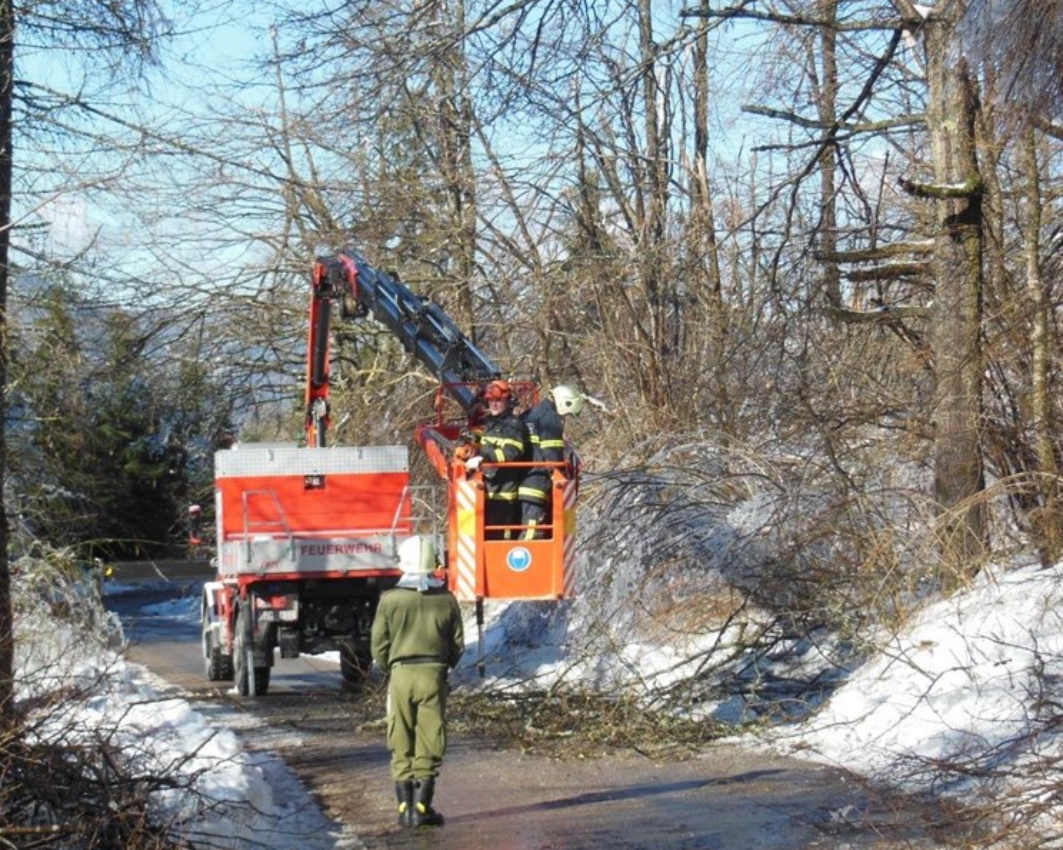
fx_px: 2642
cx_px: 514
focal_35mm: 84
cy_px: 424
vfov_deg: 18.3
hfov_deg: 22.7
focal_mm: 14.3
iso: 125
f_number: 5.4
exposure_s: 1/250
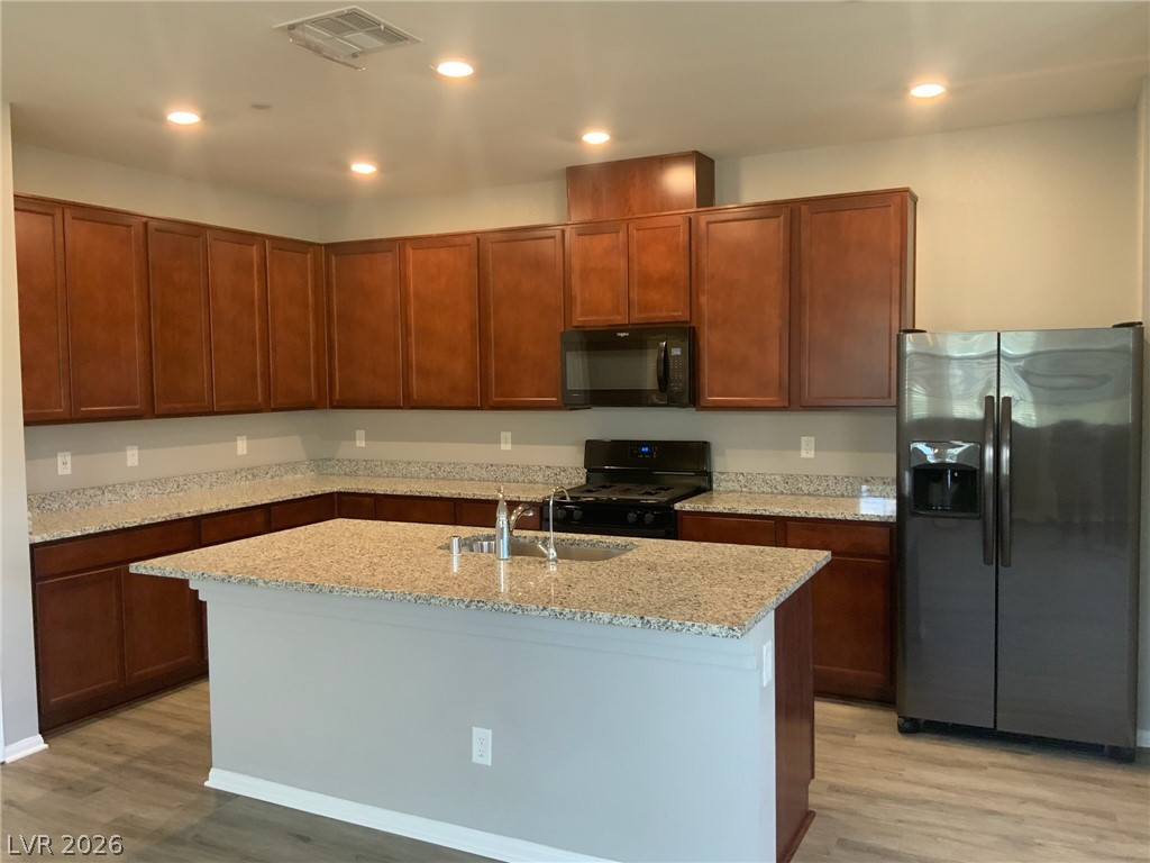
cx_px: 575
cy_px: 432
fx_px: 963
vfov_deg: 48.2
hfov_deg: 61.7
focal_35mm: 29
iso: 160
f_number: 1.8
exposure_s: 1/60
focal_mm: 3
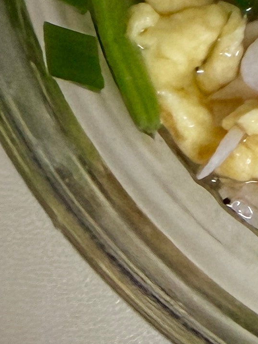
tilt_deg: -69.7
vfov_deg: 13.6
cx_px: 629
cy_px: -174
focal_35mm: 136
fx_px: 1352
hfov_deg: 9.6
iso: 250
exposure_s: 1/50
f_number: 2.2
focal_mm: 2.22
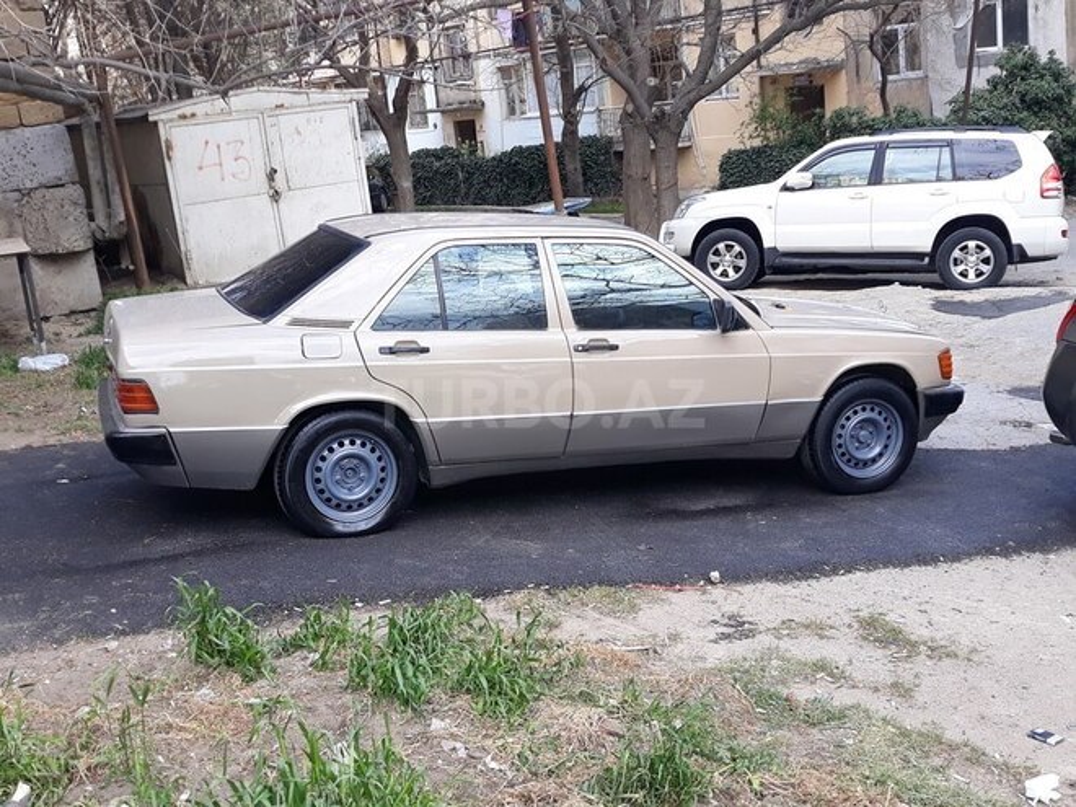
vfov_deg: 51.4
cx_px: 538
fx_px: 839
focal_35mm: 27
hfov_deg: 65.3
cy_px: 404
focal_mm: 3.71
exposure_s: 1/324
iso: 40
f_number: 1.7
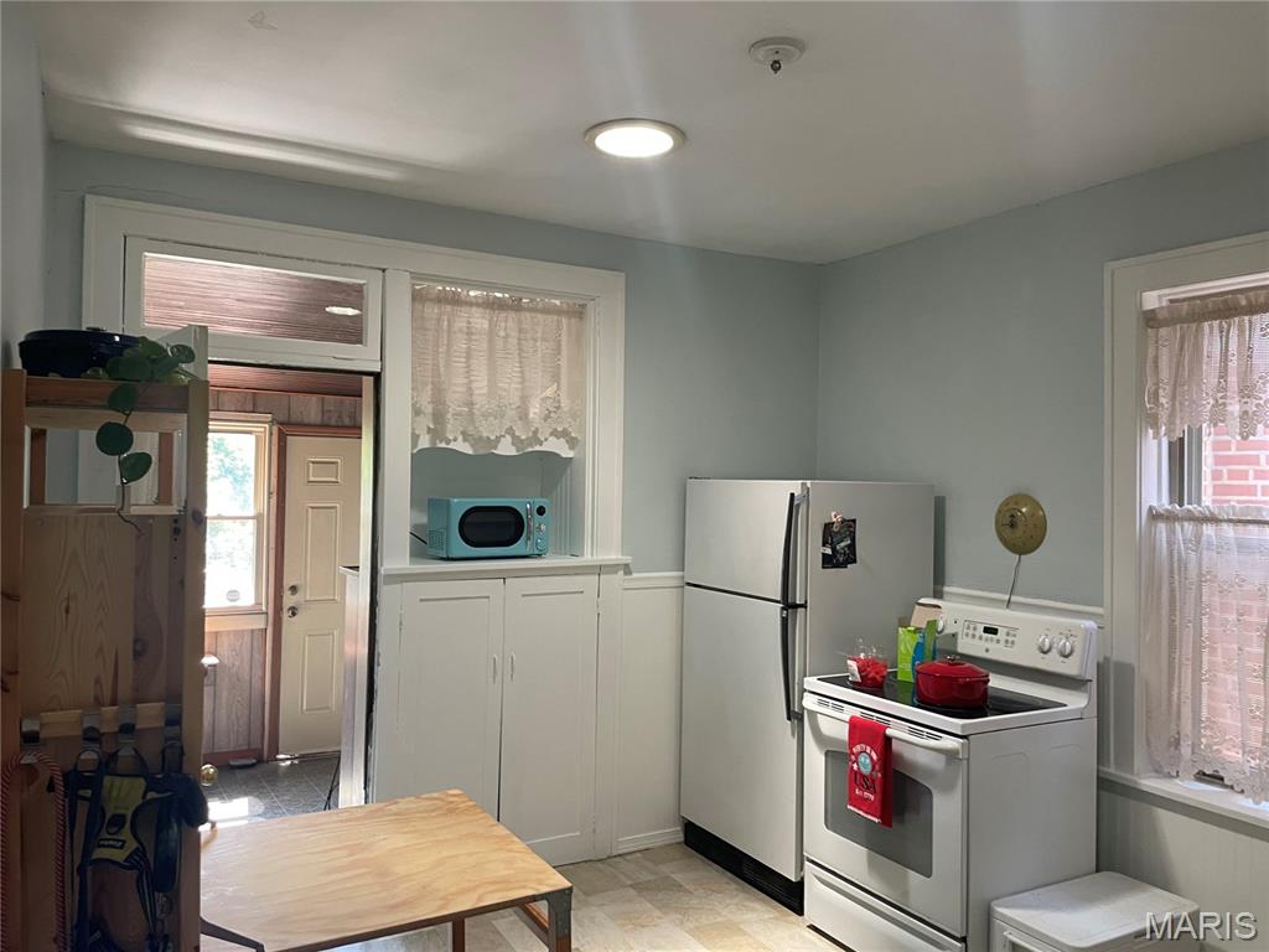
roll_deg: -0.3
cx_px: 634
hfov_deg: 67.3
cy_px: 476
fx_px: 953
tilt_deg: -0.7
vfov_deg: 53.1
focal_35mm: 26
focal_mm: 4.2
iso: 125
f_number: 1.6
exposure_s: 1/60
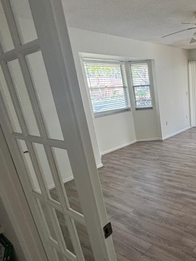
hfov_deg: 47.7
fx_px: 196
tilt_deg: -18.5
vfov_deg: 67.0
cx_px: 176
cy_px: 149
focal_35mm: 26
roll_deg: +4.9
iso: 250
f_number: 2.2
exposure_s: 1/99
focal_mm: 2.22
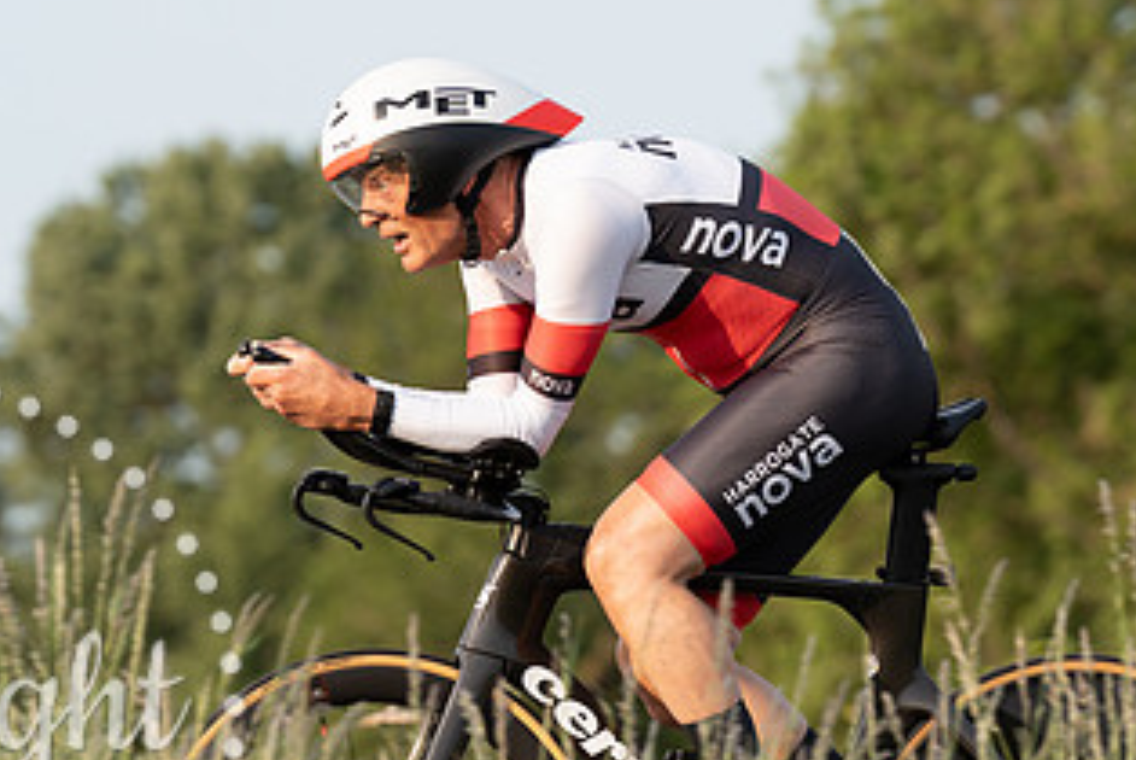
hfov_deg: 5.3
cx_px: 820
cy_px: 561
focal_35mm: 385
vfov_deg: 3.6
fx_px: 12160
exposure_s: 1/1000
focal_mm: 156
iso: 250
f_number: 4
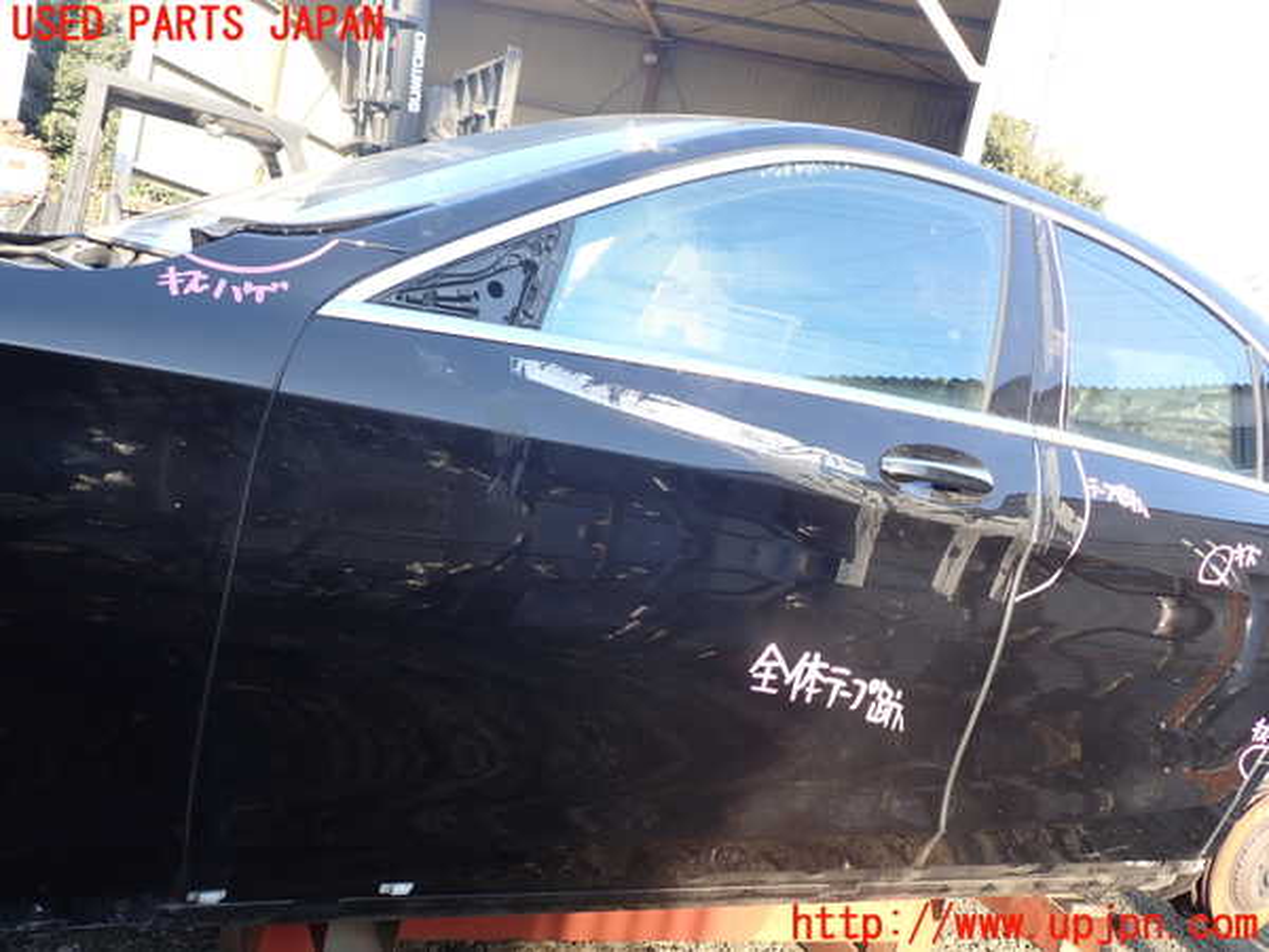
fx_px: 1100
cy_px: 476
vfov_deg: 46.8
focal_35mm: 30
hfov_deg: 60.0
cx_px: 634
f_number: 3.2
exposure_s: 1/125
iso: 100
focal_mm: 5.4
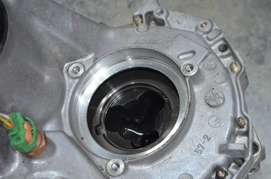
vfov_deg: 17.4
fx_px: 586
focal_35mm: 78
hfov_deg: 26.0
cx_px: 136
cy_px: 90
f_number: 5.6
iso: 1100
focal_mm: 52
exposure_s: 1/60
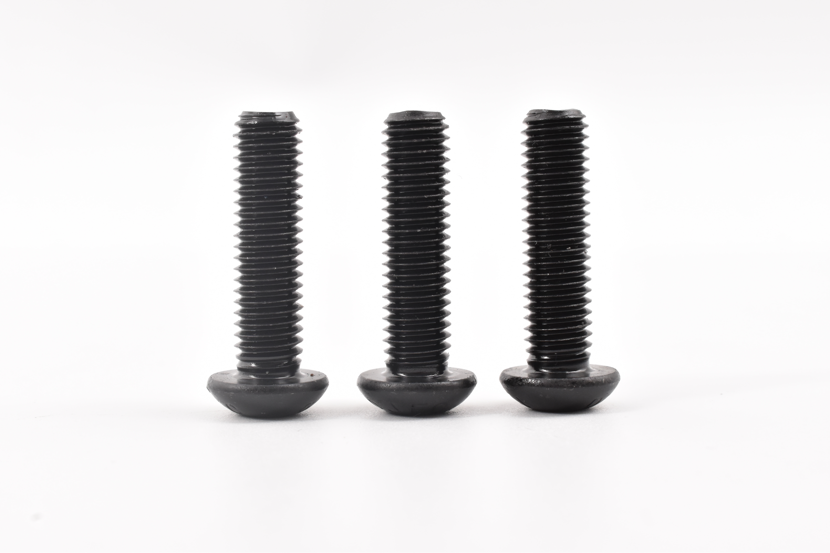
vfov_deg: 19.7
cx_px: 415
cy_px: 276
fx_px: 1591
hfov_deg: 29.2
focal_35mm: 69
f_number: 16
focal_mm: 46
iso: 900
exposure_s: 1/100
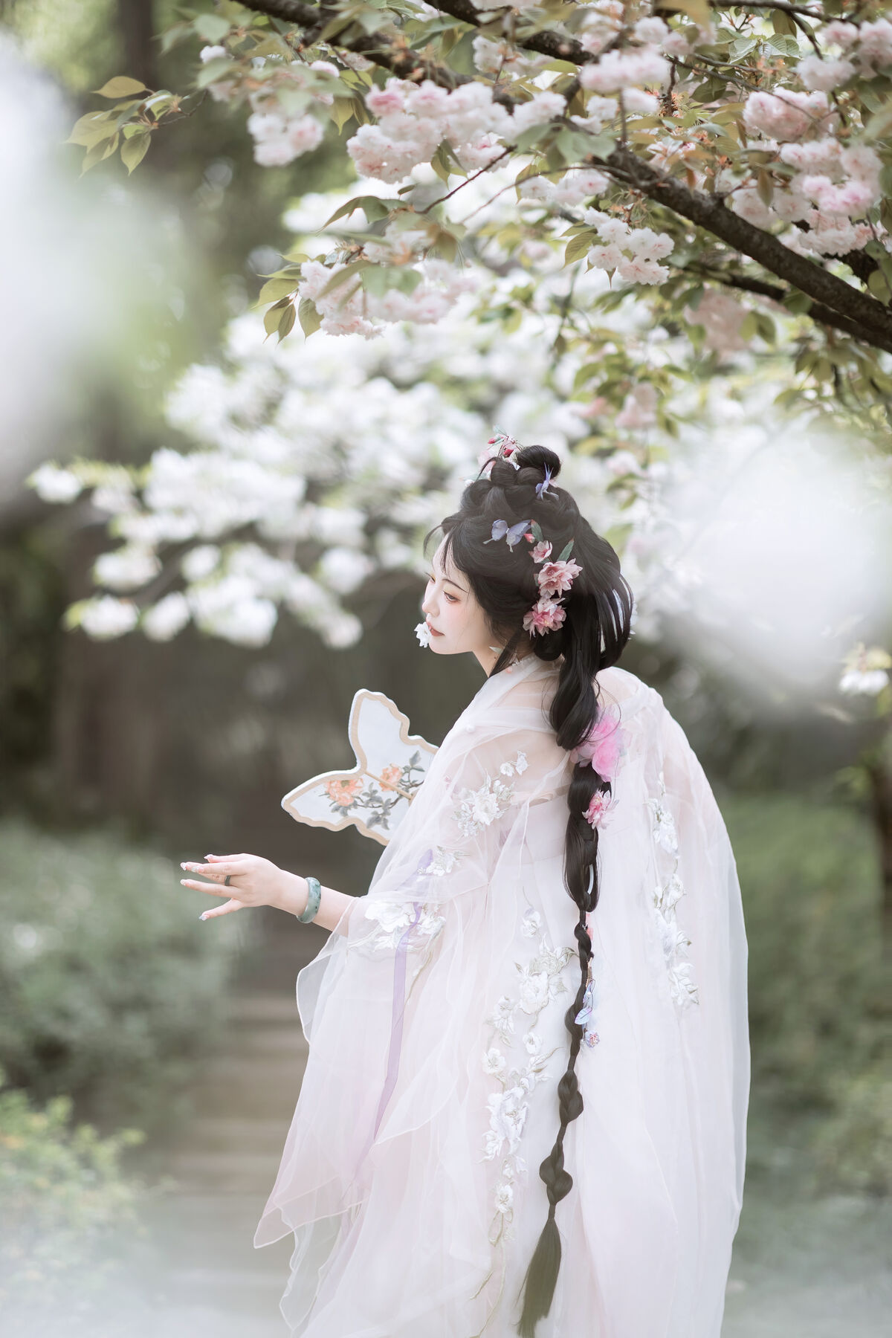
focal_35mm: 85
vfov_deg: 23.9
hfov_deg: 16.1
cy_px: 669
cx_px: 446
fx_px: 3159
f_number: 1.4
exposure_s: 1/1250
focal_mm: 85
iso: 100
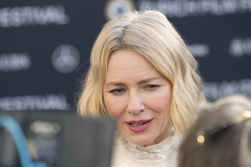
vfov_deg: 6.9
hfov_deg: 10.3
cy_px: 84
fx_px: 1393
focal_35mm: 200
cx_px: 126
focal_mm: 200
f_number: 5.6
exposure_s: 1/400
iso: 800
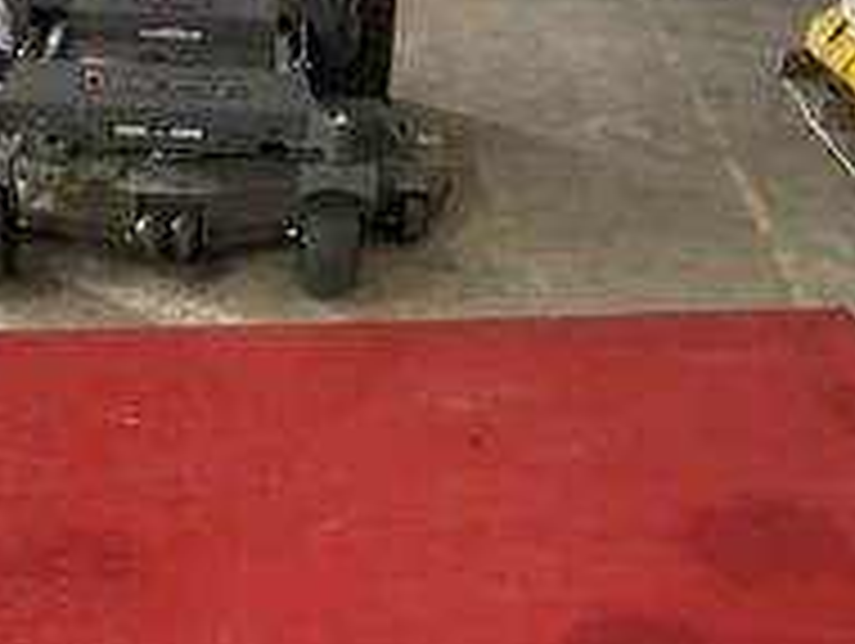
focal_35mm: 61
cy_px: 563
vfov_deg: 23.5
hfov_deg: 31.1
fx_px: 1509
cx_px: 212
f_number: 1.8
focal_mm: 3
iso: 200
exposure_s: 1/40
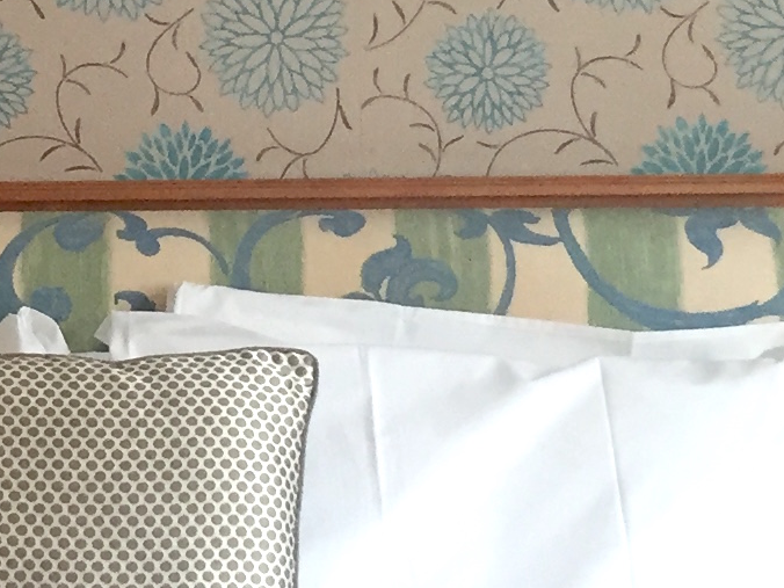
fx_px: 3171
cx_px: 10
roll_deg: +0.2
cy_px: 143
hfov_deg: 13.9
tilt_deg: +3.4
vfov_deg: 10.6
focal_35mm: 140
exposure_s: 1/33
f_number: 2.2
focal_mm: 4.15
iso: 64
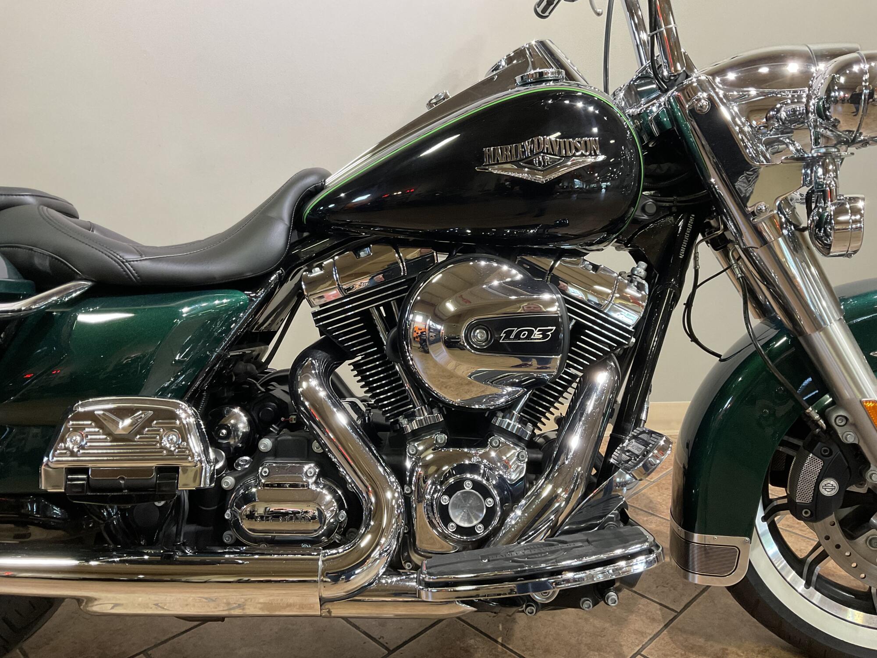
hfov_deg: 61.7
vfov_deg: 48.2
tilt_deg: -15.6
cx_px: 438
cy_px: 329
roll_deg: -0.5
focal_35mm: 29
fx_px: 735
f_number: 1.8
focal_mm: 3
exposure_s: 1/60
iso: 125
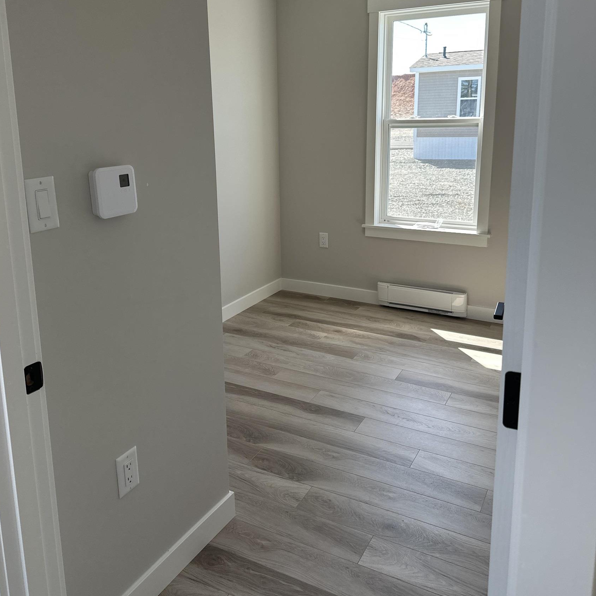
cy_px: 228
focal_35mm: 29
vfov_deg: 55.1
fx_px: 565
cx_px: 291
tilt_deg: -12.0
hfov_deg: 55.6
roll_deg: +0.1
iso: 80
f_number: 1.78
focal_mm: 6.86
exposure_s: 1/347
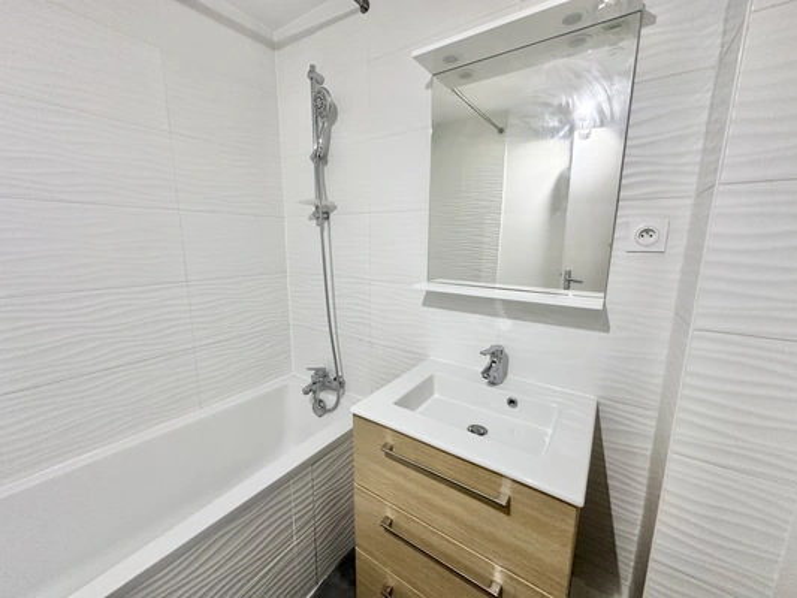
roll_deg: -0.2
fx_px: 322
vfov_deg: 85.7
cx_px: 398
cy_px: 299
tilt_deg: -9.7
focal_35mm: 14
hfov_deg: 102.1
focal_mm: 2.22
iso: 250
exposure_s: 1/67
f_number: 2.2
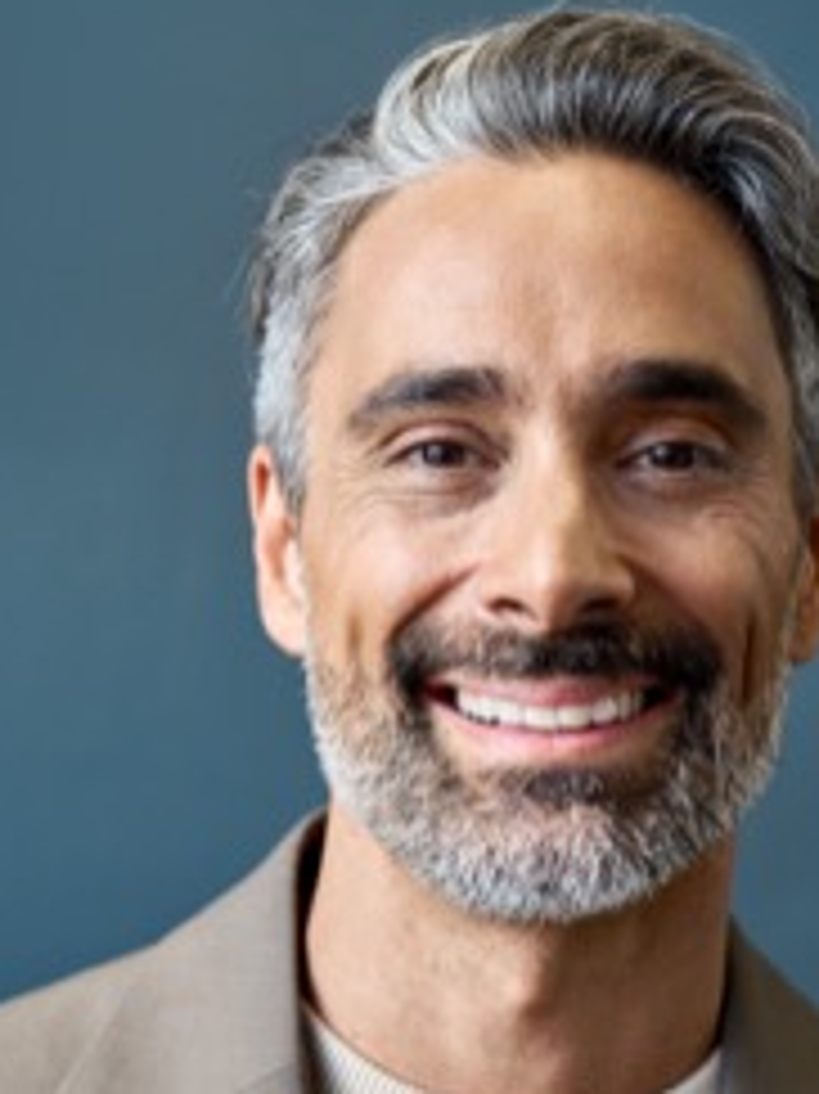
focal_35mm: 99
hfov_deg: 14.9
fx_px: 3126
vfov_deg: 19.8
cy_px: 691
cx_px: 454
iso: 320
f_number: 3.2
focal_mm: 50
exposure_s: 1/160
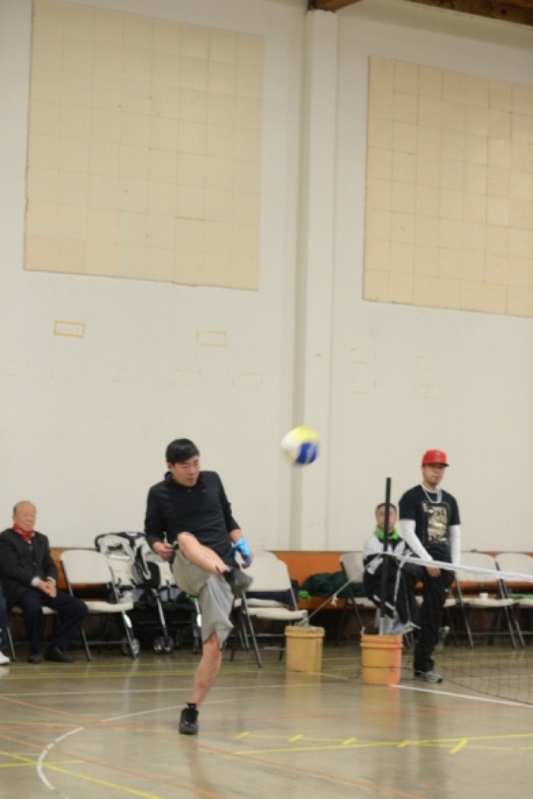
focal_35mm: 85
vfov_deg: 23.9
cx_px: 266
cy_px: 400
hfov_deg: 16.1
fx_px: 1886
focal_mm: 85
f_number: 2.8
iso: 1250
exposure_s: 1/100
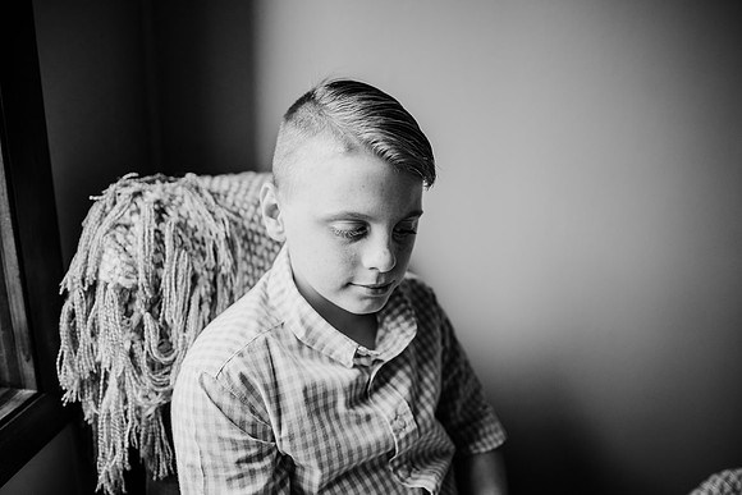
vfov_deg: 53.2
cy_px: 248
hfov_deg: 73.7
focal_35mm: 24
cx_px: 371
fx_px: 495
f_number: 2
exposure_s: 1/640
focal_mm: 24
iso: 640
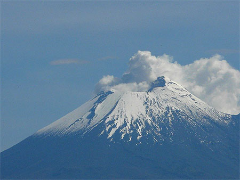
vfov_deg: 2.7
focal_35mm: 558
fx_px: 3871
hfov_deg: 3.6
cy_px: 90
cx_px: 120
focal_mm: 57.4
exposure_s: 1/800
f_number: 8
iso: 100
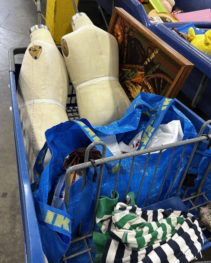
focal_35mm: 29
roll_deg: -15.2
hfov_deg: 50.0
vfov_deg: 60.0
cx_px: 99
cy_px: 108
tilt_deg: -39.5
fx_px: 226
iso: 250
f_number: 1.78
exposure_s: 1/85
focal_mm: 6.86
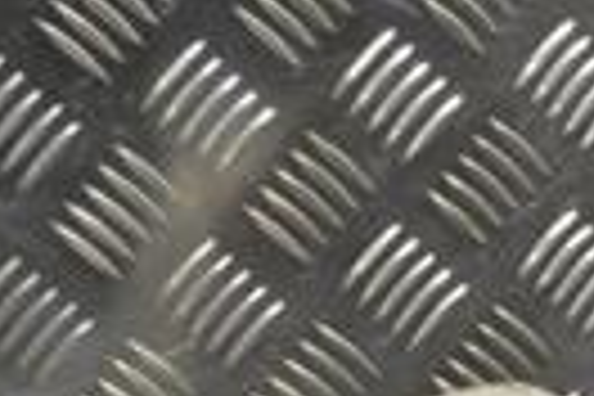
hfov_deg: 9.6
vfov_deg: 6.4
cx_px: 1017
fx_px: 3382
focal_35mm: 205
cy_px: 891
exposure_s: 1/100
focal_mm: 30
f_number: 5
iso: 400
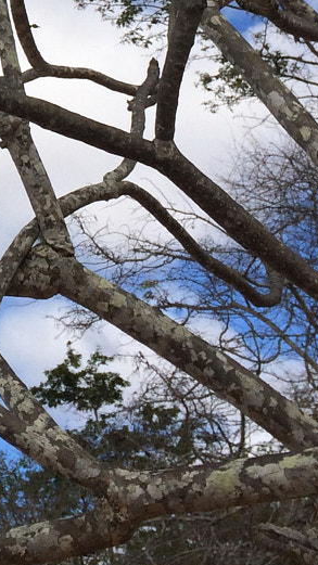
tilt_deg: +28.2
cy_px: -95
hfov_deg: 11.8
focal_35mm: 97
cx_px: -199
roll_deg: +9.5
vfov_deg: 20.7
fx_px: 1454
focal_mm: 4.15
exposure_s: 1/2740
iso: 32
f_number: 2.2
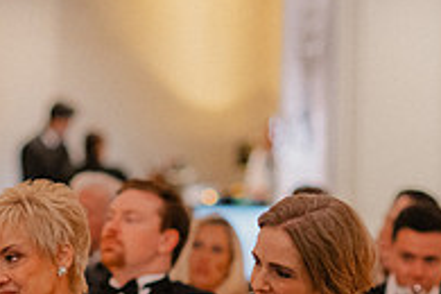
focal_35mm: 272
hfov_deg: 7.6
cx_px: 42
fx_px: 3332
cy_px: 378
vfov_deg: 5.0
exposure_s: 1/160
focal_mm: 85
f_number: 2
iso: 2000
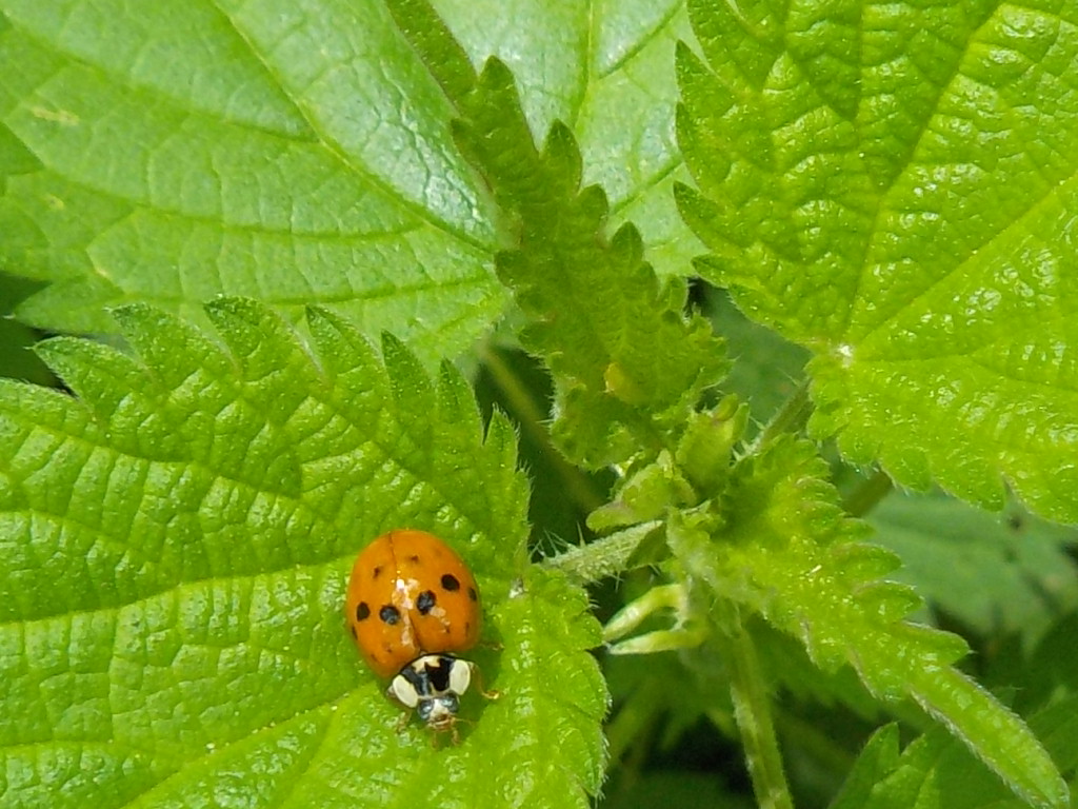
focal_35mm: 30
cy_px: 404
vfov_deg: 46.8
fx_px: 934
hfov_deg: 60.0
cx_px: 539
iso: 125
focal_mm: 4.1
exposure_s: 1/200
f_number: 3.3
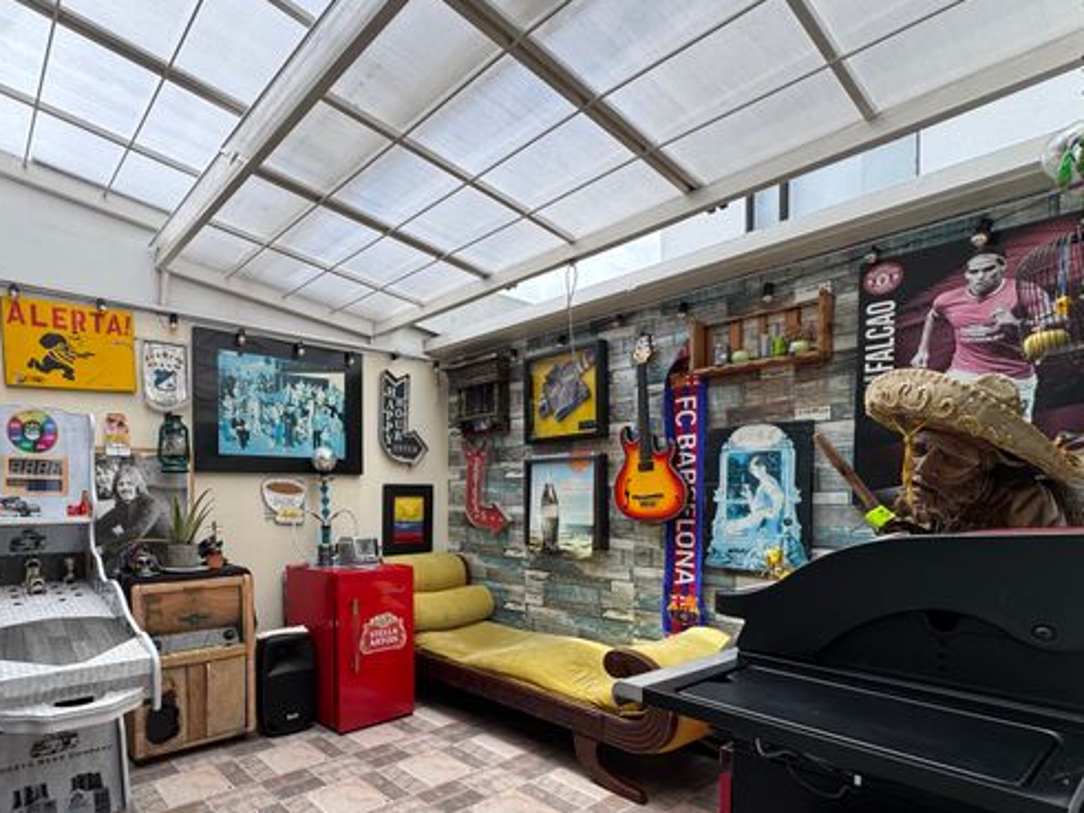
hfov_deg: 82.1
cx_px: 372
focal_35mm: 19
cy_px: 513
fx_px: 595
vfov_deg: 67.5
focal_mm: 2.22
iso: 40
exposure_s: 1/473
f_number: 2.2
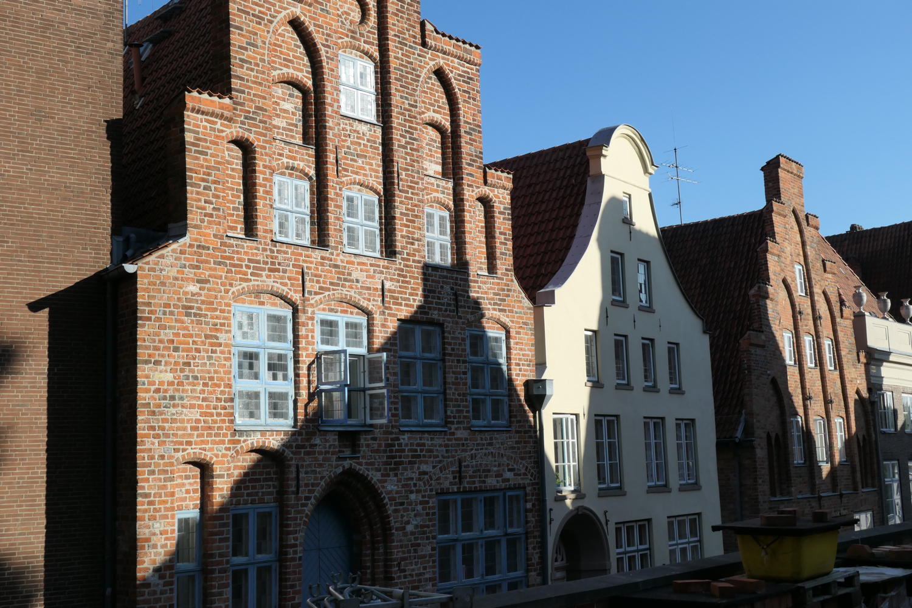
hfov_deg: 42.7
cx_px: 456
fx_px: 1165
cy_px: 304
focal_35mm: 46
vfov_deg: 29.2
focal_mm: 16.7
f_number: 5
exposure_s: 1/800
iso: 200
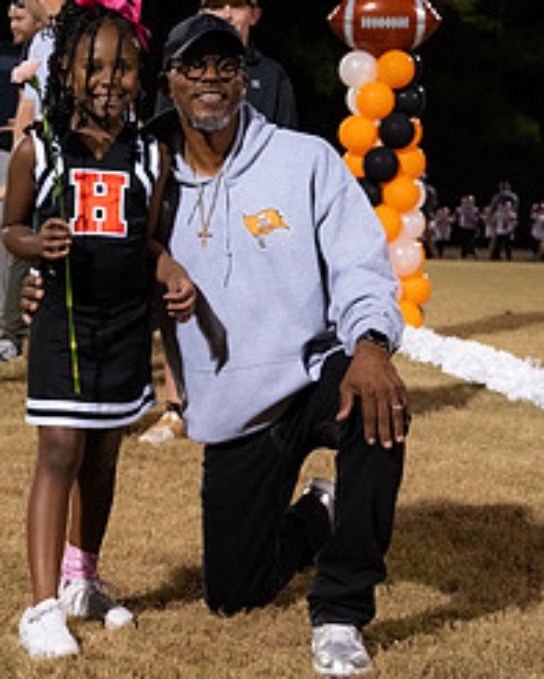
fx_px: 2092
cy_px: 342
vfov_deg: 18.4
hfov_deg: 14.8
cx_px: 215
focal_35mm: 104
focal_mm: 47
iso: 3200
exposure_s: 1/250
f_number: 4
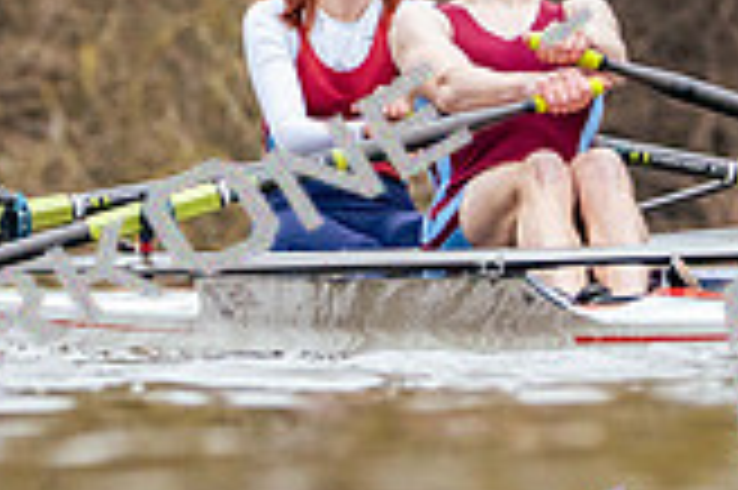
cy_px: 52
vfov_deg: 1.0
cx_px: 338
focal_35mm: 1404
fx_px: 28753
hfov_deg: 1.5
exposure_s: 1/2000
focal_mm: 397
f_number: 6.3
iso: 4000
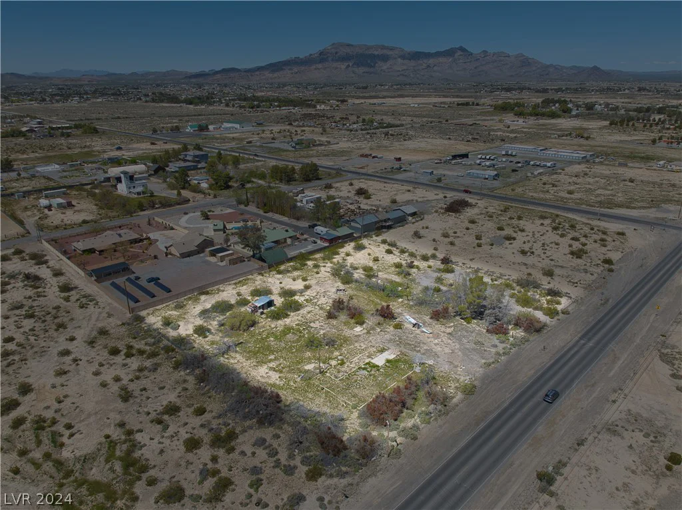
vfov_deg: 56.7
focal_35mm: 24
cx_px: 341
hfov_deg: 71.6
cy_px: 255
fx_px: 472
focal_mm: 12.29
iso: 100
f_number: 2.8
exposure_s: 1/800
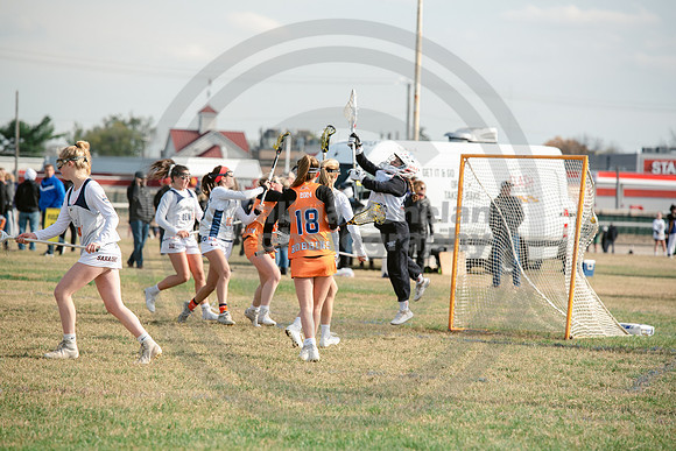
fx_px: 3756
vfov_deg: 6.9
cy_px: 226
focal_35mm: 200
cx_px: 338
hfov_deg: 10.3
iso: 250
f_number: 5
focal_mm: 200
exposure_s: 1/1600
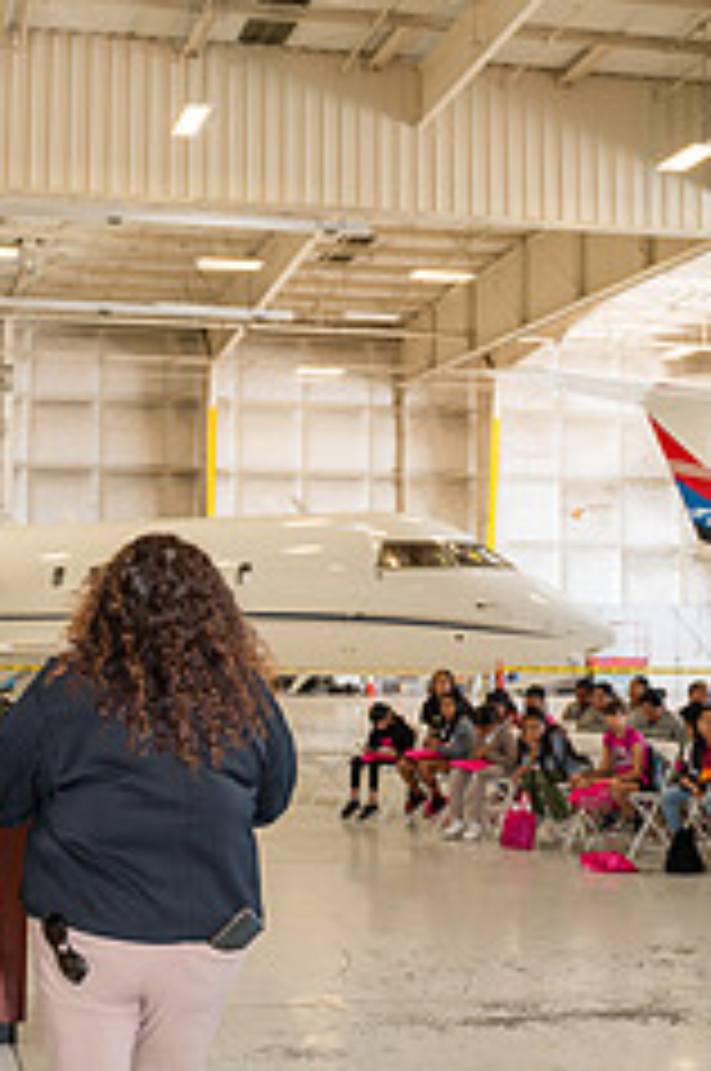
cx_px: 162
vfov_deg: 37.6
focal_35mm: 53
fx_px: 1575
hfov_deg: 25.1
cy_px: 544
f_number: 3.2
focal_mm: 28
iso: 320
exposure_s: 1/320
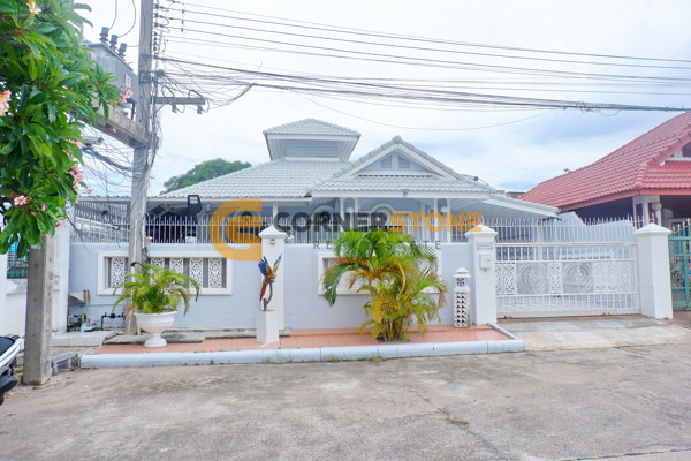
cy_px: 230
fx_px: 461
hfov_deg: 73.7
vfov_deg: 53.1
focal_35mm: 24
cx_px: 346
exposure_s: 1/420
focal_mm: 16
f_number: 8
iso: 200
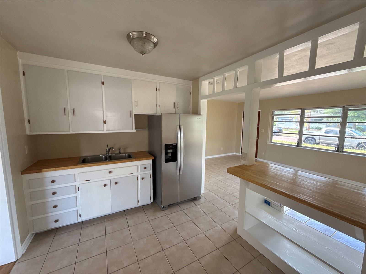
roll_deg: -0.5
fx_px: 148
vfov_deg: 85.7
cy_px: 137
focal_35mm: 14
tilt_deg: -6.0
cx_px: 183
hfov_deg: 102.1
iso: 320
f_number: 2.2
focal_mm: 2.22
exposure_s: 1/99
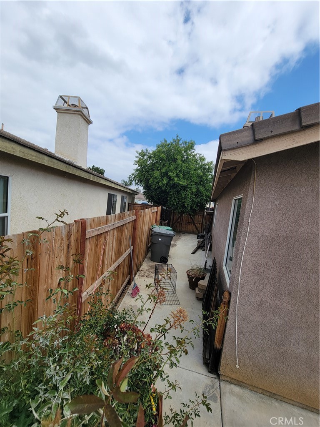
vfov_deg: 106.2
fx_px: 160
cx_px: 160
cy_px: 214
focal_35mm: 13
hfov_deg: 89.9
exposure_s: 1/1714
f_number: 2.2
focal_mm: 2.2
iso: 50
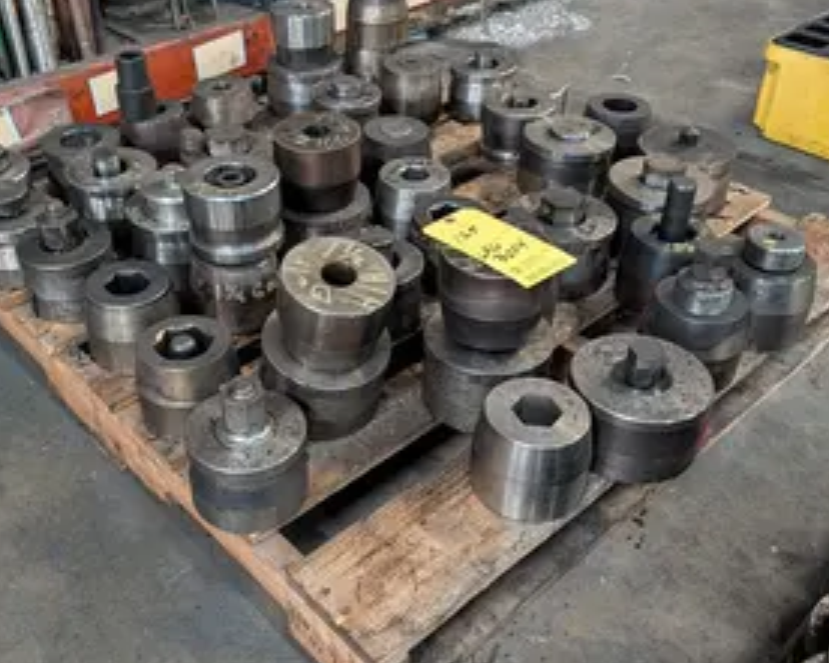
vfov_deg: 43.4
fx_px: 834
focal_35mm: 34
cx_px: 348
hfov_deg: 52.6
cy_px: 346
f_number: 1.68
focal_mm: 6.9
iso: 1009
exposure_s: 1/44.1
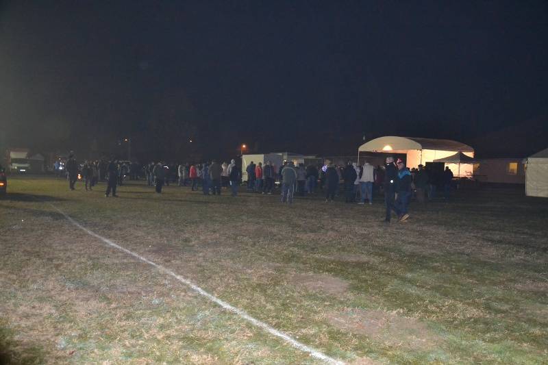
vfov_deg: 40.0
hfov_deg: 57.2
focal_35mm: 33
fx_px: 502
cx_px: 274
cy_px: 182
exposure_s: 1/60
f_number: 3.8
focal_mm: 22
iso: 3200
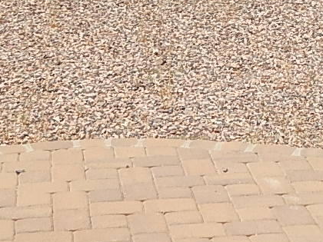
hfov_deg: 16.0
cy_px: -79
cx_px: 258
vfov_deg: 11.8
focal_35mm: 122
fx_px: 1138
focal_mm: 5.7
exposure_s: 1/1500
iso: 125
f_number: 3.8
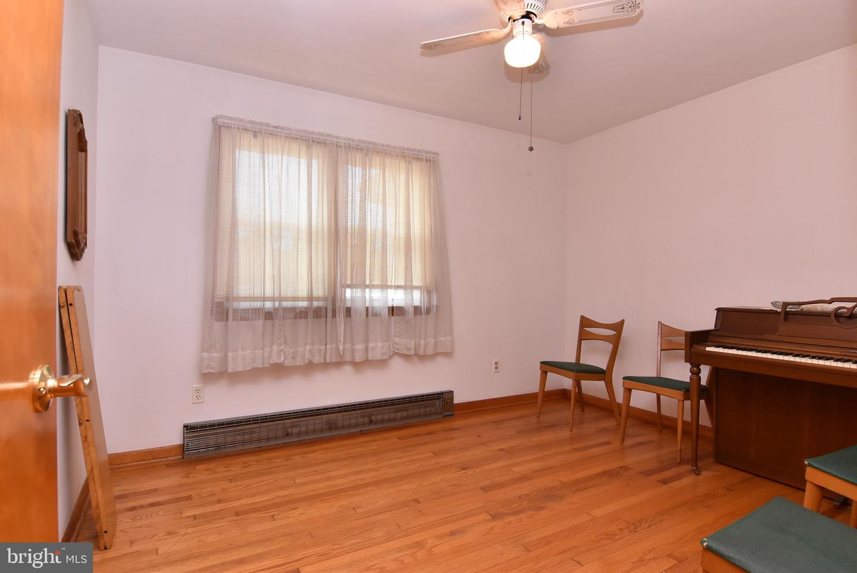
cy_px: 286
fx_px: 429
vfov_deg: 67.5
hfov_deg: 90.0
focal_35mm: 18
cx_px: 428
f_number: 8
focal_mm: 12
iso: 800
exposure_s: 1/80
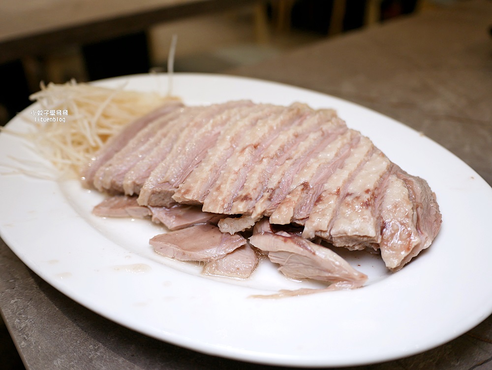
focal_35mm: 28
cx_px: 246
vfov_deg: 49.8
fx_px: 398
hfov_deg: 63.4
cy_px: 185
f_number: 2.5
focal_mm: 14
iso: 200
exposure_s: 1/125
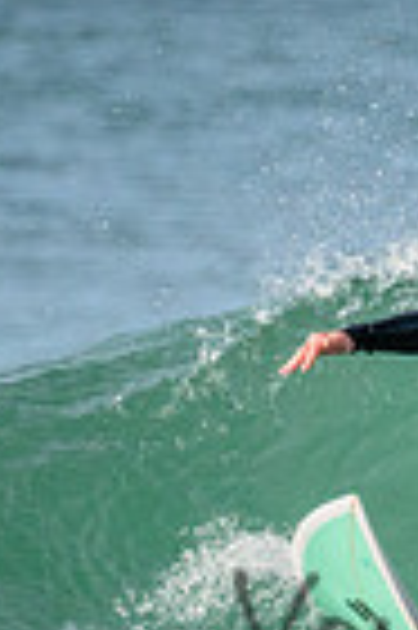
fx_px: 49128
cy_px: 601
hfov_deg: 0.5
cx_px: 697
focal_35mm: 2814
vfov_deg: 0.7
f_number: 11
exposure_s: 1/1250
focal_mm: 680
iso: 2500
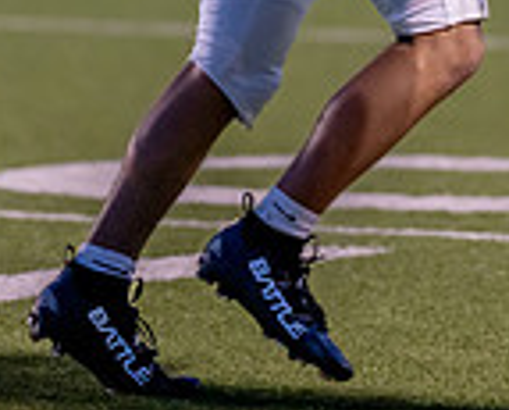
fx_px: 9299
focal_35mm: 616
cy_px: -275
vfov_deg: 2.5
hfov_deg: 3.1
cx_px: 501
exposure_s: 1/1000
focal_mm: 135
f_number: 1.8
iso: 1250
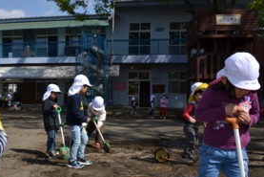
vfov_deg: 34.0
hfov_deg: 48.1
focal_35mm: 39
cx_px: 75
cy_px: 112
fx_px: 286
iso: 100
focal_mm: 18
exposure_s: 1/200
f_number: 9
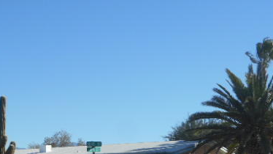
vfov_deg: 14.6
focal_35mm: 82
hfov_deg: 25.5
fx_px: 593
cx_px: 55
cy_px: 141
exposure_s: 1/640
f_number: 4.7
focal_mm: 7.9
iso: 80
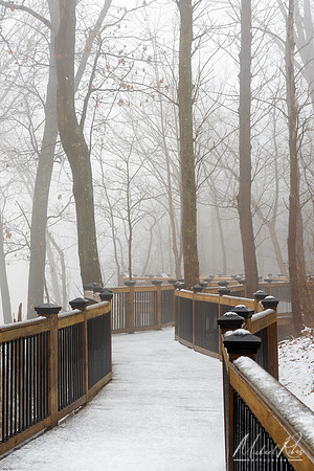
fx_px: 720
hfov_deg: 24.6
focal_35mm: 55
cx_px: 157
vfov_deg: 36.2
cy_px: 236
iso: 64
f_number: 13
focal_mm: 55
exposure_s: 1/6
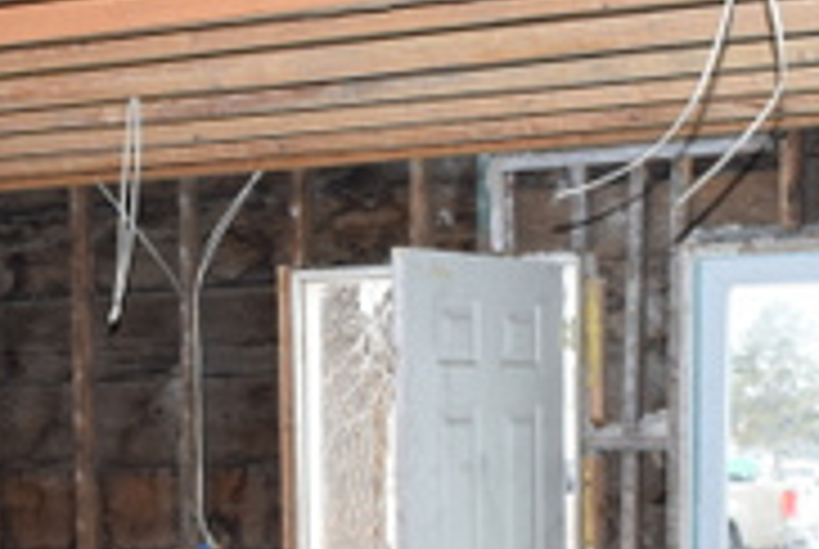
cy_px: 738
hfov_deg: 21.2
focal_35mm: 95
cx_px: 207
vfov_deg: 13.8
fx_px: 2165
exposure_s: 1/125
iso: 800
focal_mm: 18
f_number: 5.6
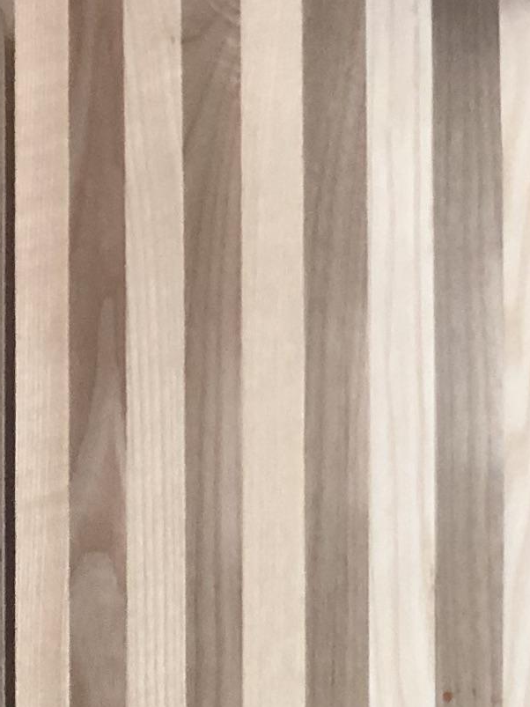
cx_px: -285
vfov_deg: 7.1
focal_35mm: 261
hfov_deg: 5.6
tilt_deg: +2.9
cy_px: 1690
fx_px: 5330
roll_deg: +0.2
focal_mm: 6
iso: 50
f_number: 2.4
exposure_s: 1/60
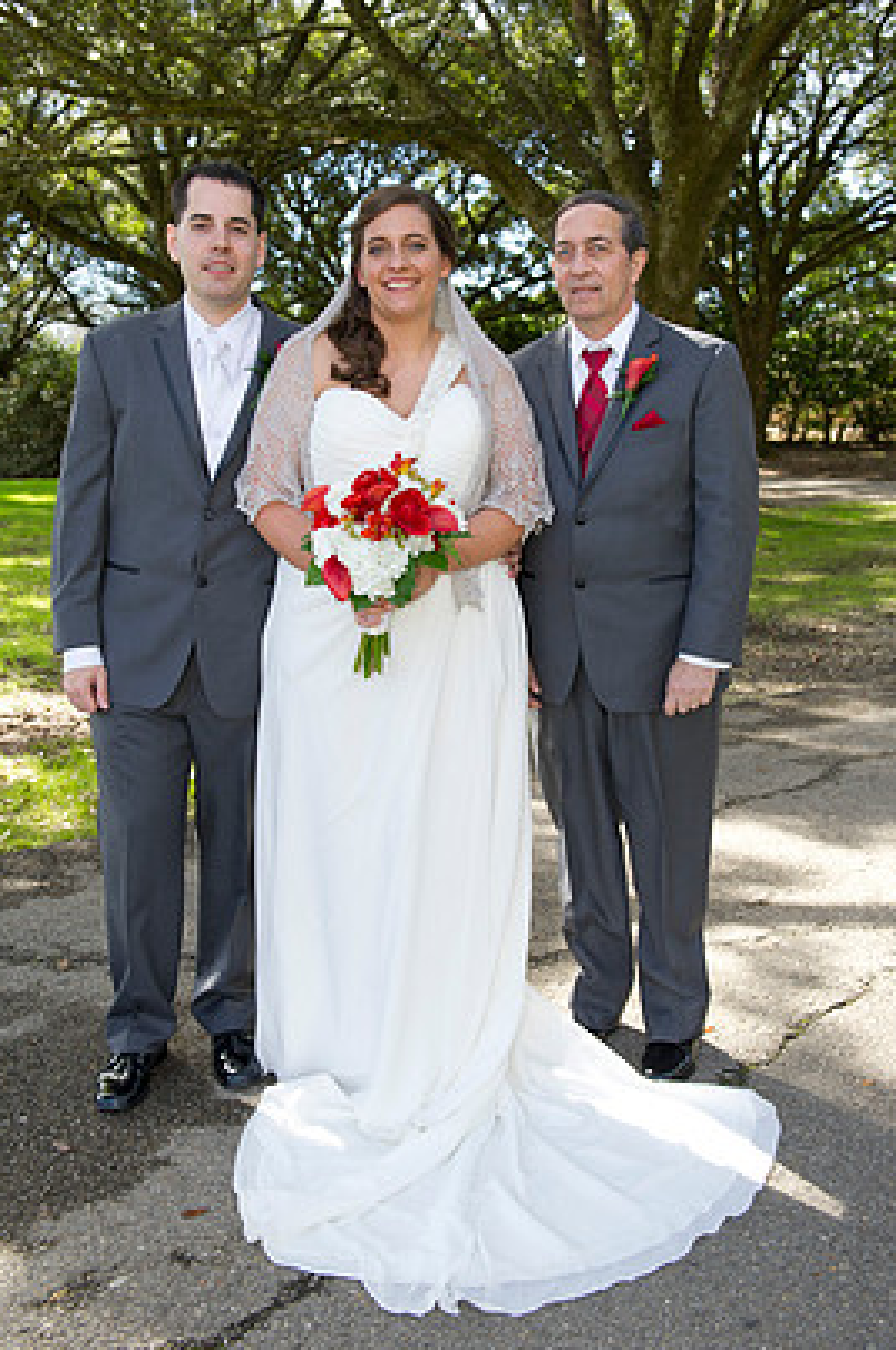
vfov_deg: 49.6
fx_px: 1461
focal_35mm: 39
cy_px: 615
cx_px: 426
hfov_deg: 34.1
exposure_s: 1/200
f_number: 5.6
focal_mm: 35
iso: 320
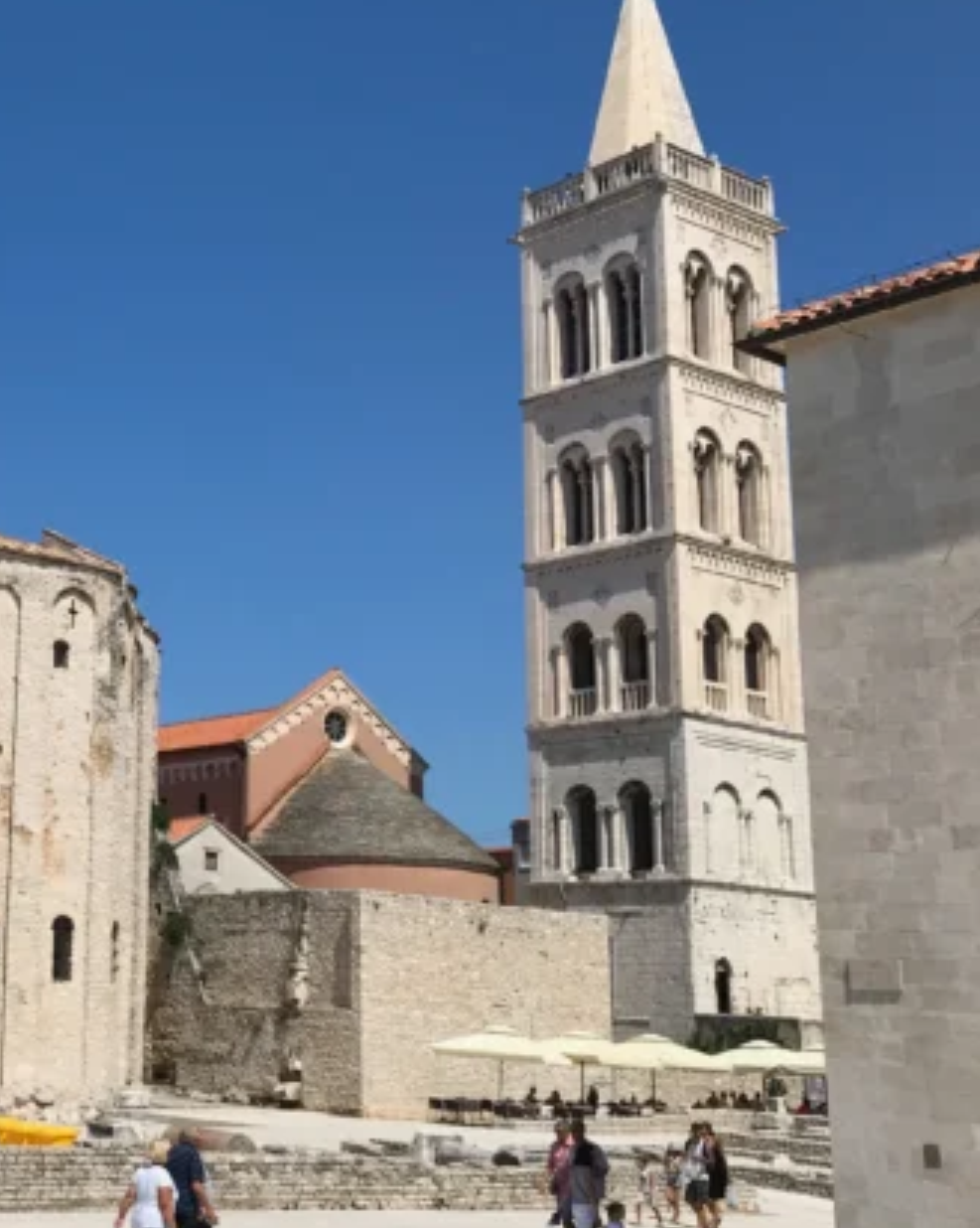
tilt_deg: +13.4
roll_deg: -2.4
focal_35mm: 51
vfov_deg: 36.7
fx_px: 1851
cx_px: -18
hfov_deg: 27.8
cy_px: 578
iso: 25
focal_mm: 3.99
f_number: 1.8
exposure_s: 1/5051
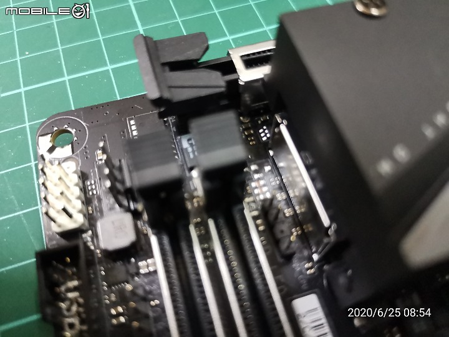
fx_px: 350
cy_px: 168
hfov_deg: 65.3
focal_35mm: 27
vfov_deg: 51.4
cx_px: 224
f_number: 1.8
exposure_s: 1/30
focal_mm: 4.75
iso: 640
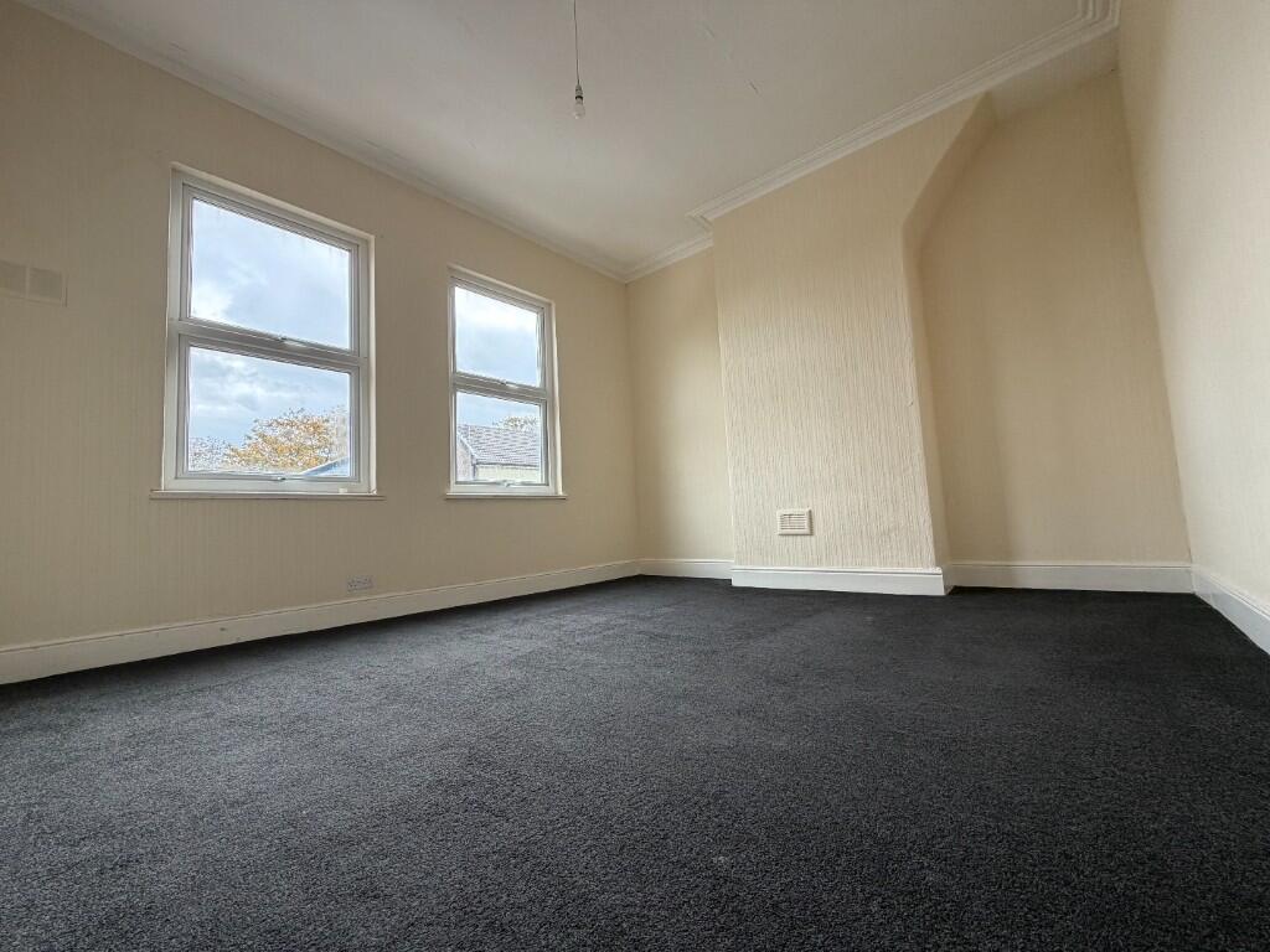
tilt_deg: +4.6
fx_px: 514
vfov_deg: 85.7
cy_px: 476
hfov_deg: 102.1
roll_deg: +3.3
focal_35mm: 14
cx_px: 635
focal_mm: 2.22
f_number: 2.2
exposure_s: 1/121
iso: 125
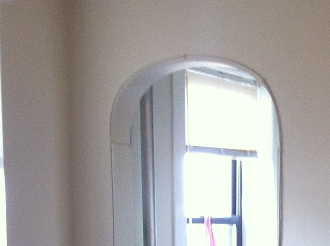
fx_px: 1161
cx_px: 351
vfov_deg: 11.4
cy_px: 410
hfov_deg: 15.8
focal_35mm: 122
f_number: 2.8
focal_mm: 3.85
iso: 125
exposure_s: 1/15
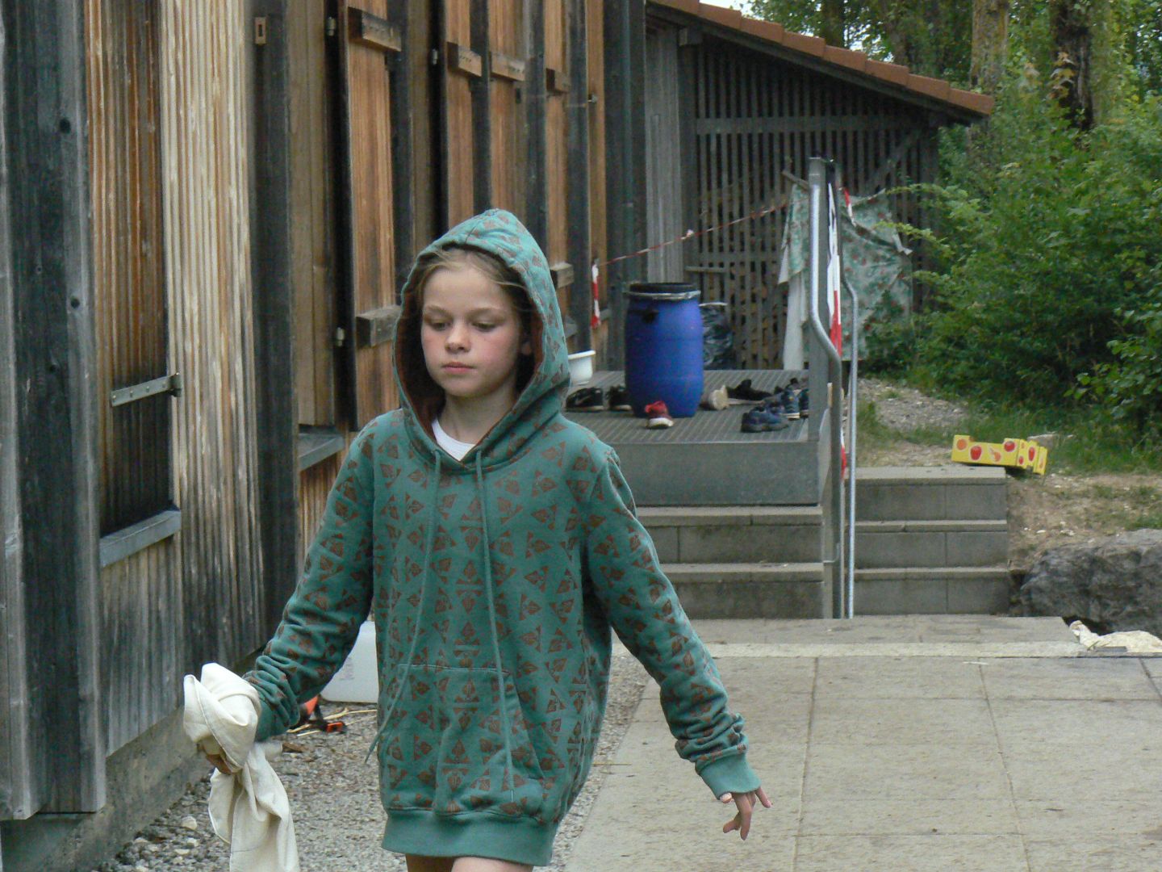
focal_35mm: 117
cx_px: 581
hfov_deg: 16.8
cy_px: 436
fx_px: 3927
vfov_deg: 12.7
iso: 400
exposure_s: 1/320
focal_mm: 19.5
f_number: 5.6
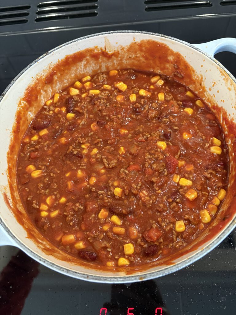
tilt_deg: -66.4
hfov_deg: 53.1
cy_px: 158
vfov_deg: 67.3
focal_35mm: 26
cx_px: 118
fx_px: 236
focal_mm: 5.96
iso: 500
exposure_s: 1/50
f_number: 1.6
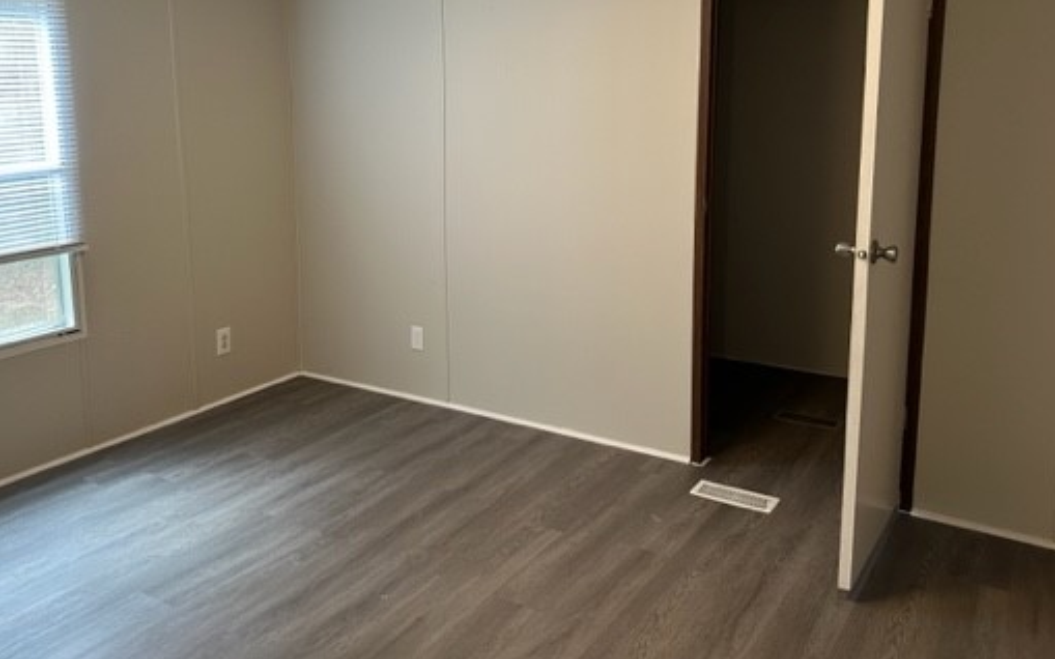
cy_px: 228
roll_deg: +0.6
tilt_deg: -10.9
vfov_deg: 39.0
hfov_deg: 59.5
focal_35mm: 32
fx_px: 920
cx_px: 462
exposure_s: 1/120
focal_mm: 6.86
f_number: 1.78
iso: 160
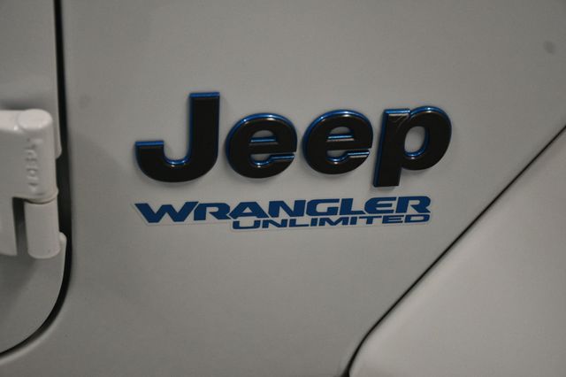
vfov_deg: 20.3
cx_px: 283
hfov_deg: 30.1
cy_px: 188
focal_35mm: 67
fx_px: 1053
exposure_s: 1/125
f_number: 4.5
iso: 1100
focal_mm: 45
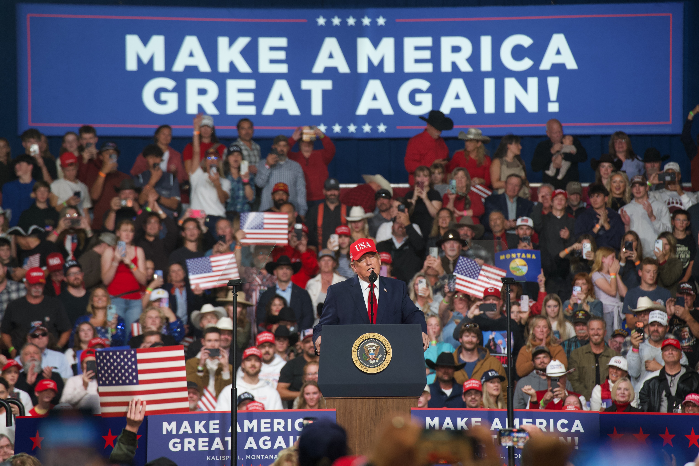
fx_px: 3495
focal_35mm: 180
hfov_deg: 11.4
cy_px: 233
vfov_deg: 7.6
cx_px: 350
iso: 1600
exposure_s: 1/200
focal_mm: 180
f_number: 4
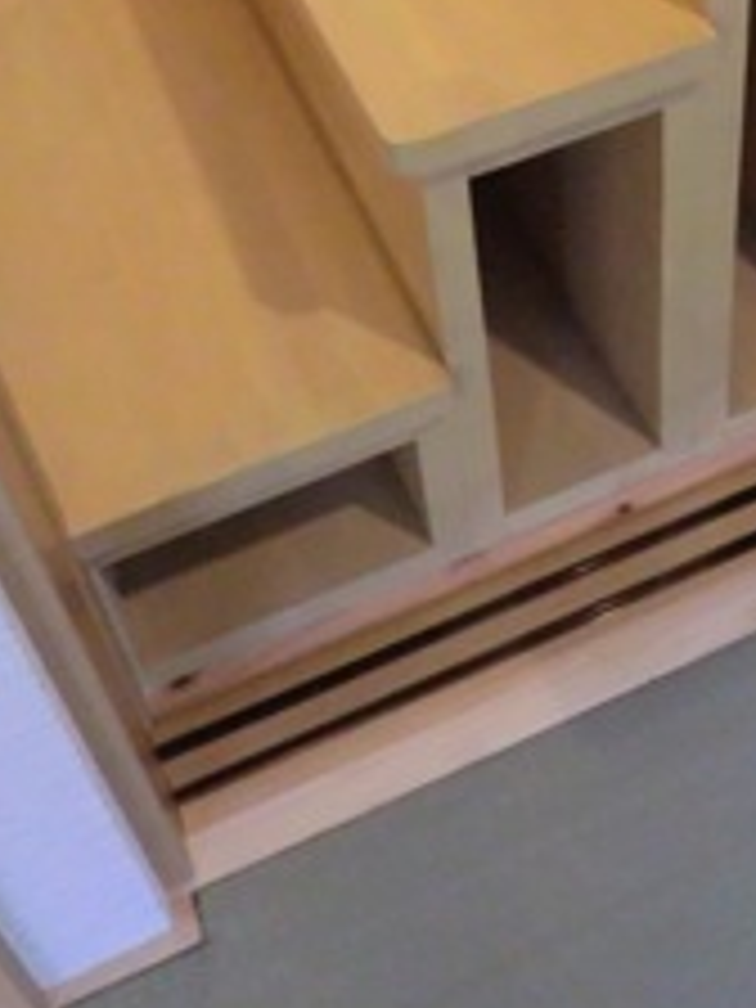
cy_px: 50
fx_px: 1514
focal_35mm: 52
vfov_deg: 34.2
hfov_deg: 28.0
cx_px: 464
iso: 640
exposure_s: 1/60
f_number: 2.8
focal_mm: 4.7
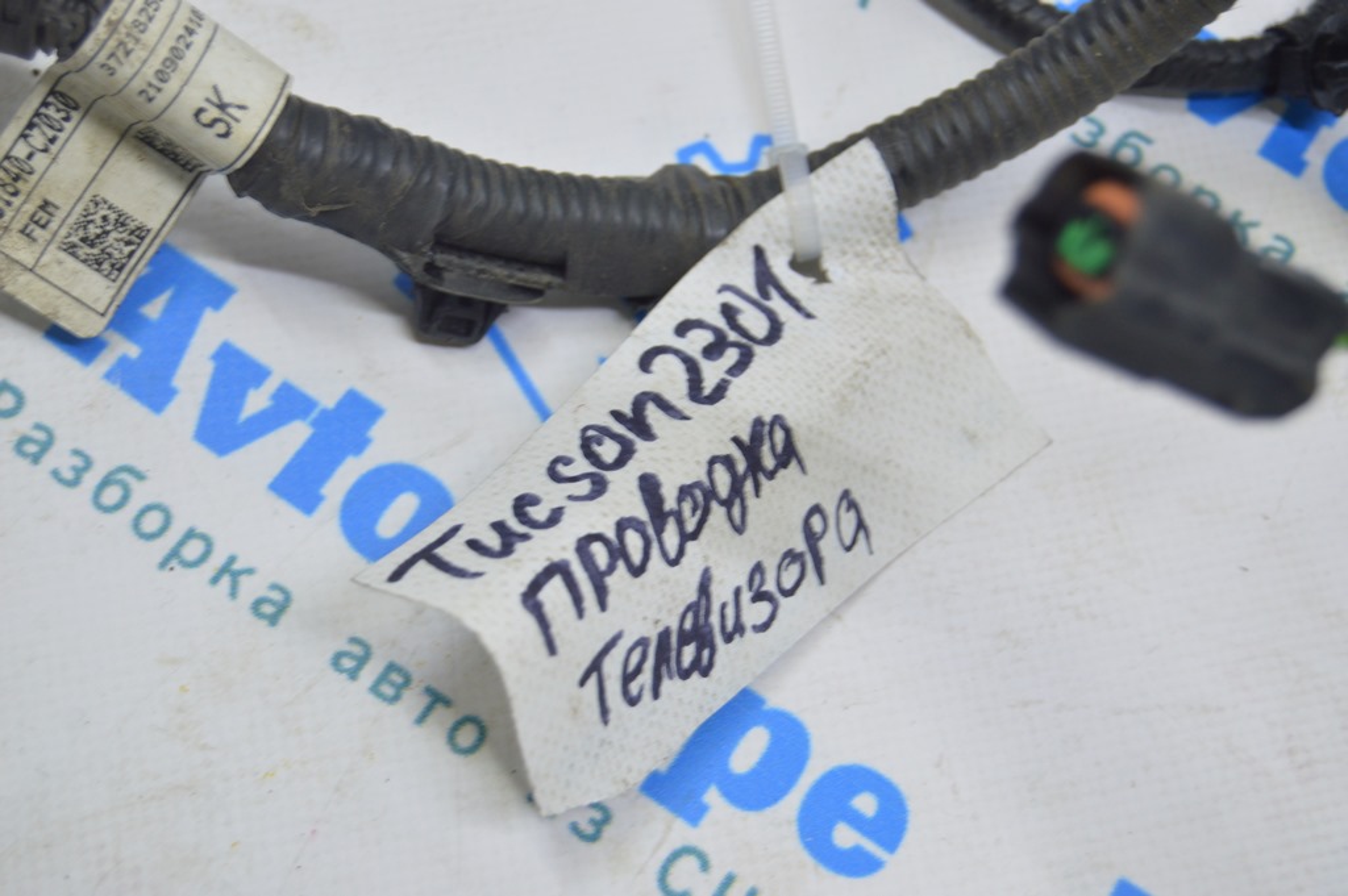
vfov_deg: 18.2
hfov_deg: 27.0
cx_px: 674
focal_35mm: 75
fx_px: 2806
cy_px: 448
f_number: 5.6
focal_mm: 50
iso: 400
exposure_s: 1/20
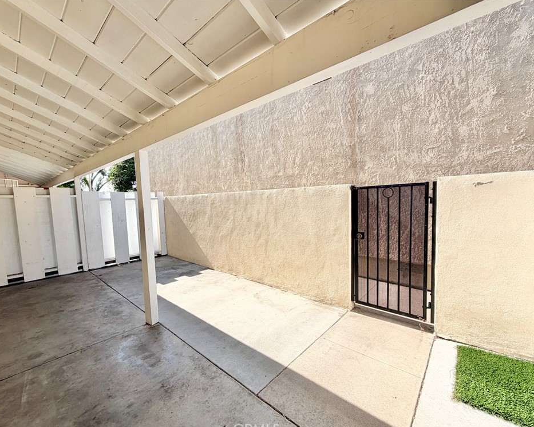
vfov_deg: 84.0
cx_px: 270
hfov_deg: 96.8
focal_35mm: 15
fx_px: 237
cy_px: 218
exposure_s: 1/770
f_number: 2.2
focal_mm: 2.22
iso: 32
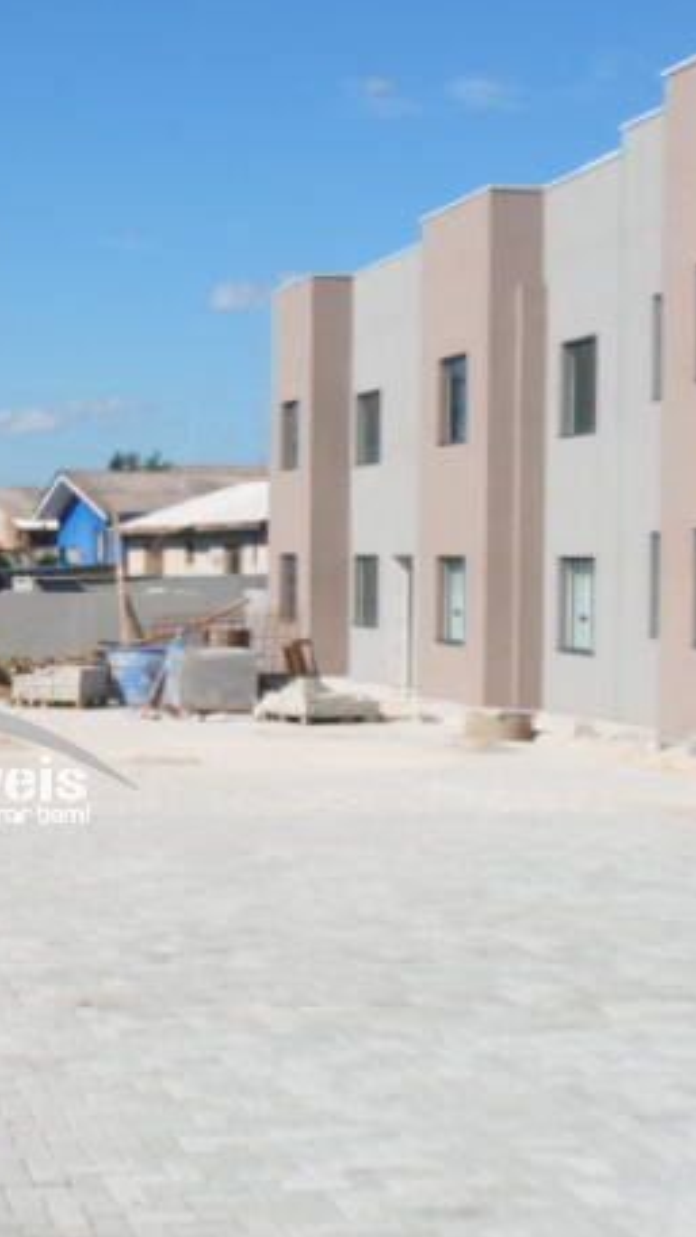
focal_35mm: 61
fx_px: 2002
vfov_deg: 34.4
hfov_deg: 18.4
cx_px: -206
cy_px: 617
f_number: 9.2
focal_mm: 4.5
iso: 80
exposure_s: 1/180
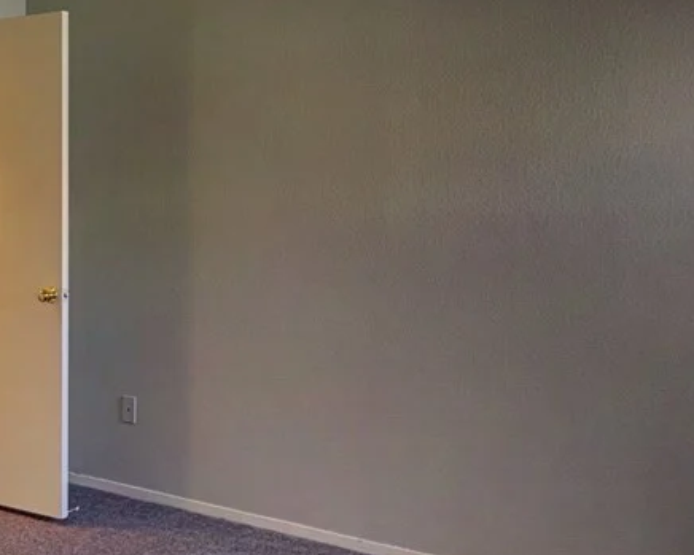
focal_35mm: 55
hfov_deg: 32.7
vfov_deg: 27.6
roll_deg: -0.6
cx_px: 96
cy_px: 235
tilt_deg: -2.3
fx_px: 1130
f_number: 1.78
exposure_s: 1/60
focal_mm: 6.76
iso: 160
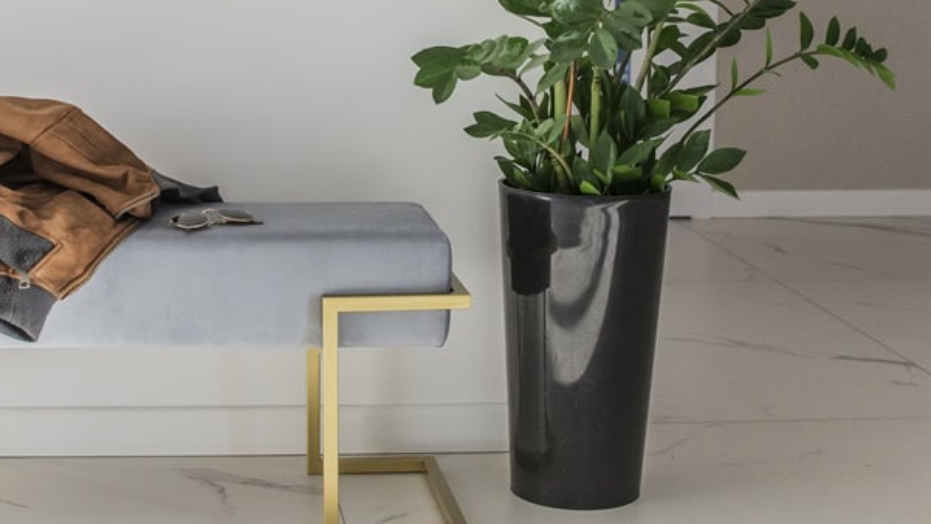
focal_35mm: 61
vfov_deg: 19.7
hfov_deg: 34.2
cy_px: 180
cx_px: 362
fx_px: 1506
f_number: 5
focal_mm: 35
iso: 1250
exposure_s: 1/400
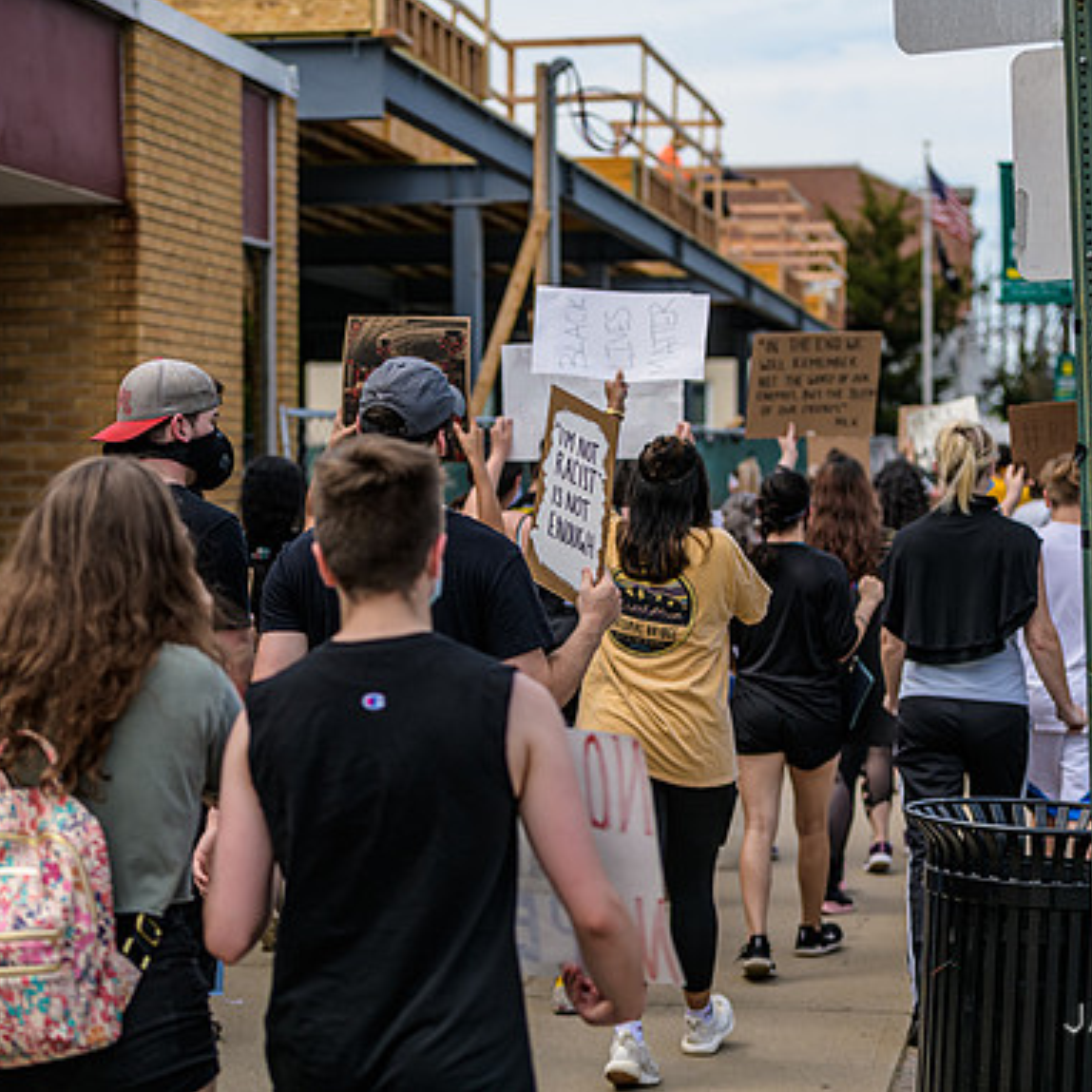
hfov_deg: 19.3
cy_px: 543
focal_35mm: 90
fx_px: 3212
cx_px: 510
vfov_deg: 19.3
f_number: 3.2
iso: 200
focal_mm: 70
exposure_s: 1/2500
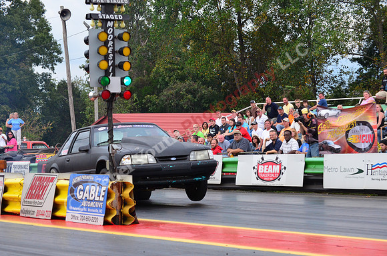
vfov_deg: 9.9
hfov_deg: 14.9
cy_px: 128
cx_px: 194
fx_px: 1480
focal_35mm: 138
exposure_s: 1/1000
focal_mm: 92
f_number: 8
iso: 1000
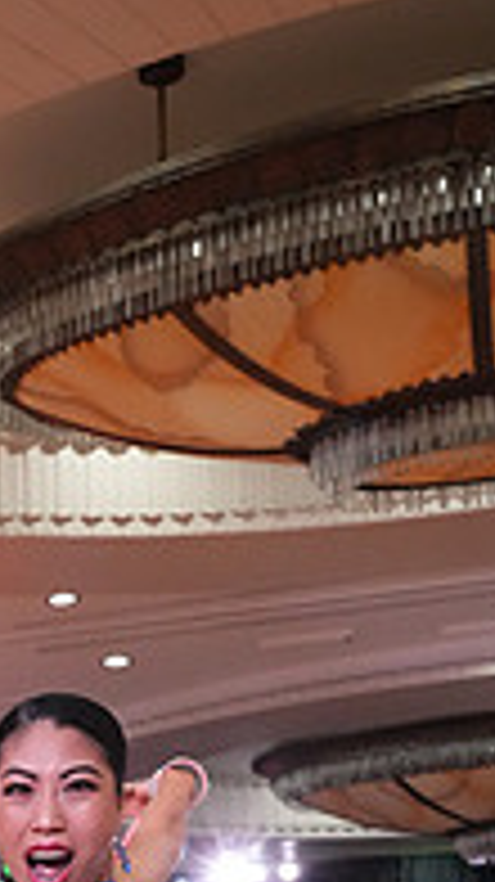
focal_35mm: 90
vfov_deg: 20.8
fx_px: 2104
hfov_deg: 12.5
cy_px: 1251
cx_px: -340
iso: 5000
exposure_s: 1/320
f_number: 5
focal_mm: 29
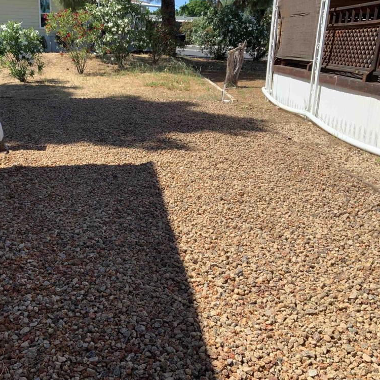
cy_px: 193
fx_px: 435
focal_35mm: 35
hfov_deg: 46.5
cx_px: 128
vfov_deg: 47.2
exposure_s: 1/978
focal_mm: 3
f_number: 1.8
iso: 16
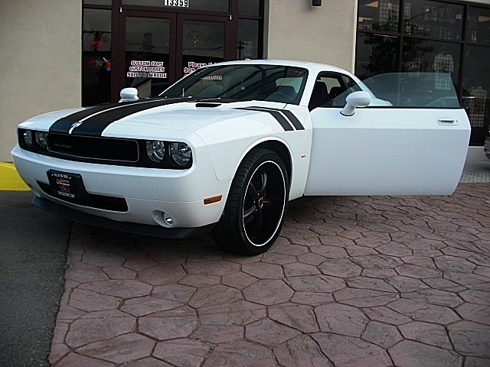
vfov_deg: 39.7
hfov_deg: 51.4
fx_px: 510
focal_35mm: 36
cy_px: 184
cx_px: 245
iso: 50
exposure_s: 1/400
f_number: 2.8
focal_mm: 6.3
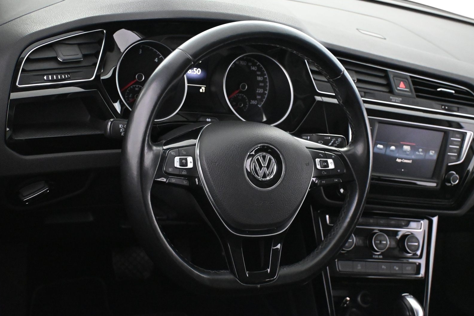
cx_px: 233
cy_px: 155
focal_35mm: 47
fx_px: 616
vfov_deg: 28.8
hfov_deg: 42.1
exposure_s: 1/60
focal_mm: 30.5
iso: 9000
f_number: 4.8
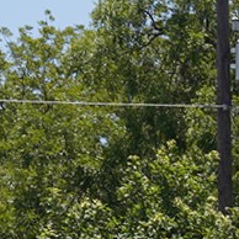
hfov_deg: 5.7
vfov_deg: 5.7
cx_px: 680
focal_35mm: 289
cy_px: 655
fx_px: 2257
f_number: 14
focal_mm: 33
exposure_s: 1/100
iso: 100
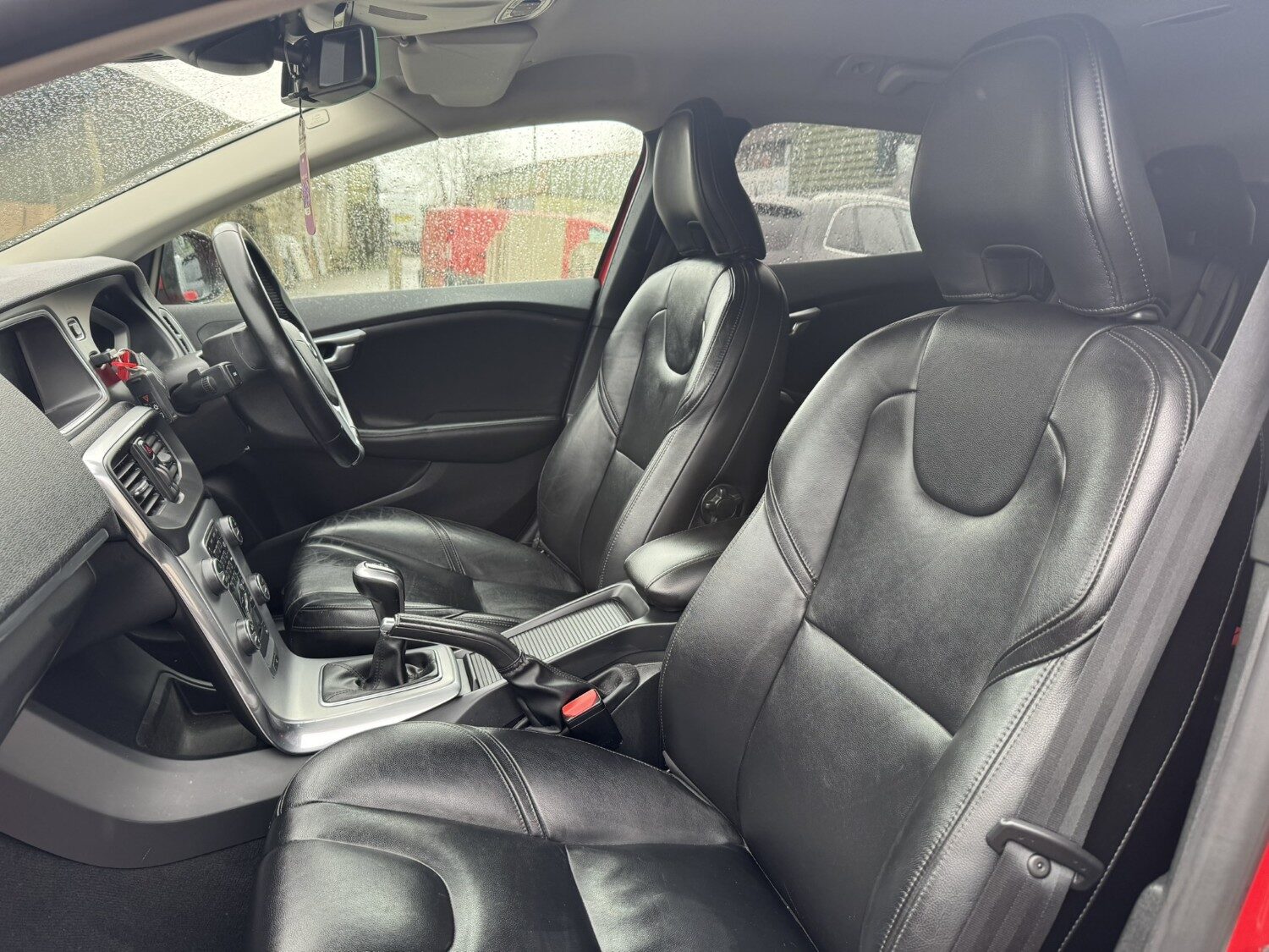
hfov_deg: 71.6
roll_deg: -1.6
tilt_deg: -14.1
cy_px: 476
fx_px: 880
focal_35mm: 24
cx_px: 634
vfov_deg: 56.8
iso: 100
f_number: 1.78
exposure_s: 1/121
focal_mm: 6.76
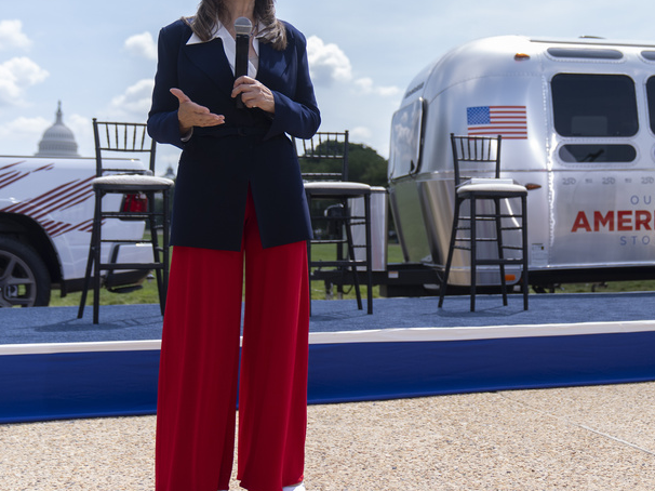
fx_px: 984
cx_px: 514
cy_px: 206
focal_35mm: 52
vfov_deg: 28.0
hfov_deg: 35.7
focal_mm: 32
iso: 200
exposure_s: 1/3200
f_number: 2.8
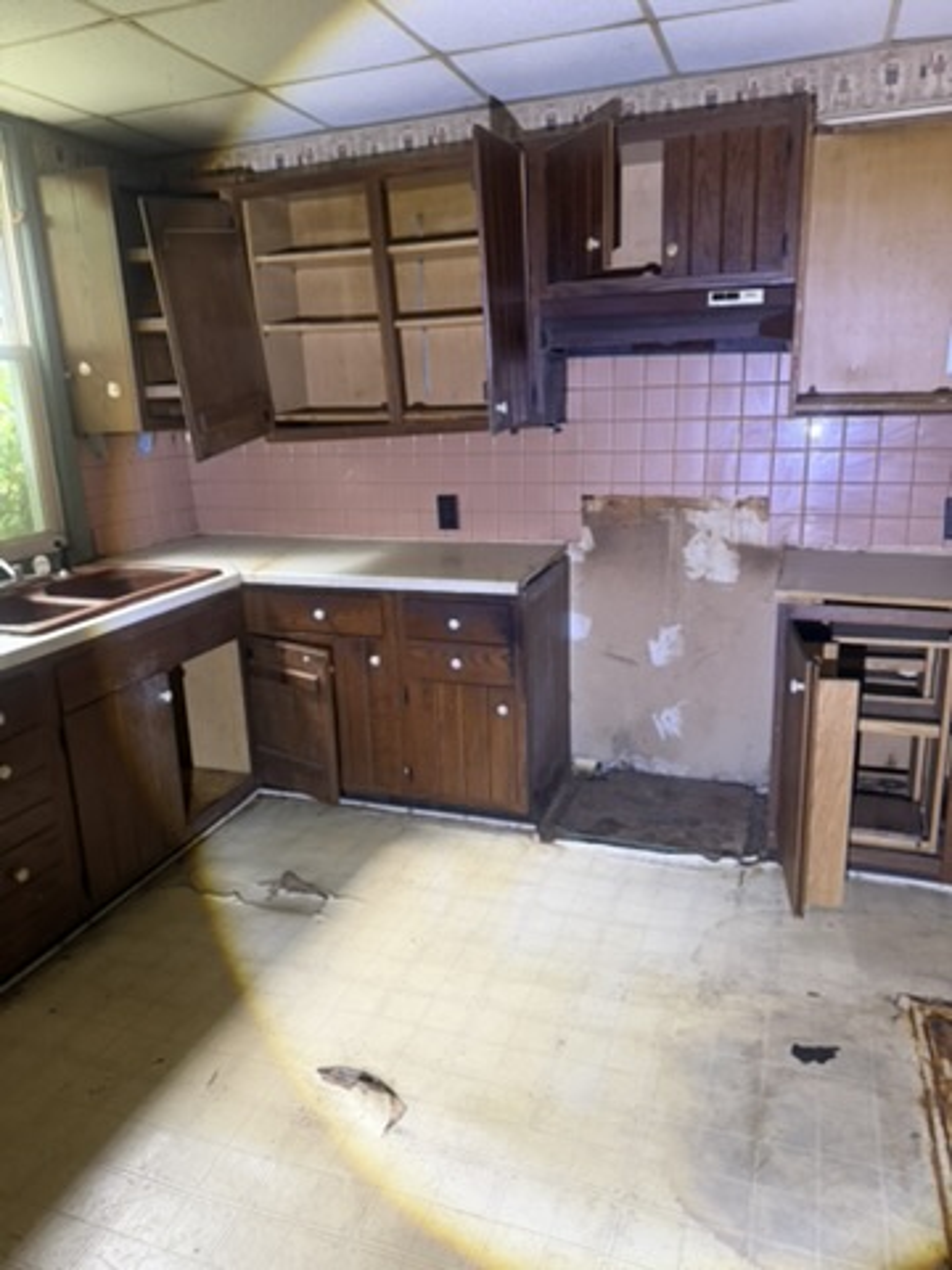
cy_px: 635
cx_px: 476
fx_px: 880
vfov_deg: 71.6
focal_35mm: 24
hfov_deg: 56.8
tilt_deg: -17.1
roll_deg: +1.9
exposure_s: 1/60
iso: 640
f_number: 1.78
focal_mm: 6.76
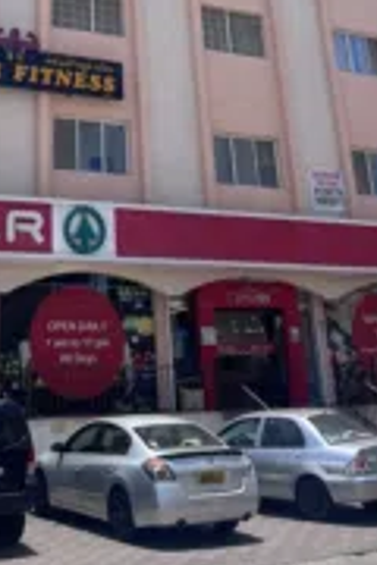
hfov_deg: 22.5
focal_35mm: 60
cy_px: -31
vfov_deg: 30.4
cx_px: 119
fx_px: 942
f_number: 1.5
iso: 50
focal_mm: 5.7
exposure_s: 1/3831
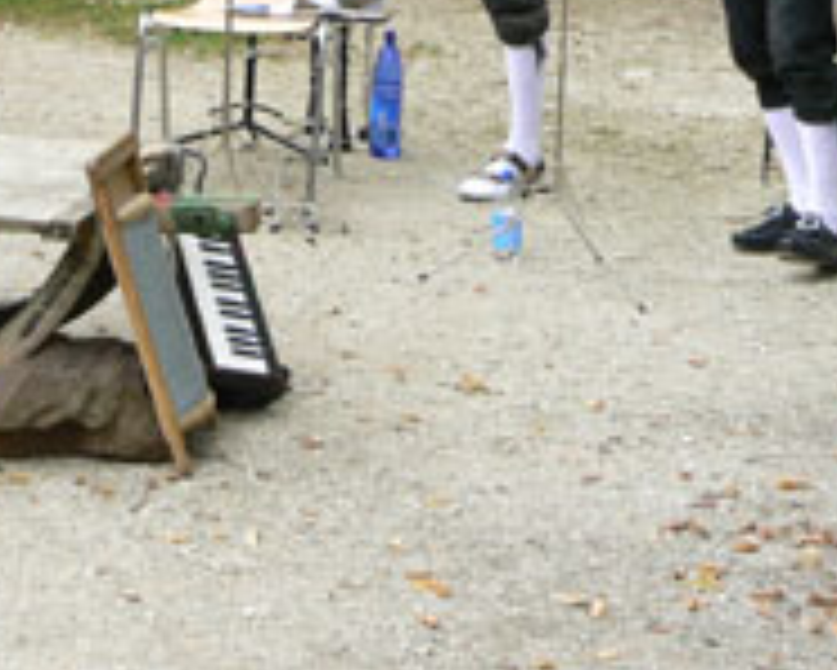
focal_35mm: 123
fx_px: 3049
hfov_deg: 15.2
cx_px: -94
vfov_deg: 12.2
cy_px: -160
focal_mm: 7.9
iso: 80
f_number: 4
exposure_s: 1/60
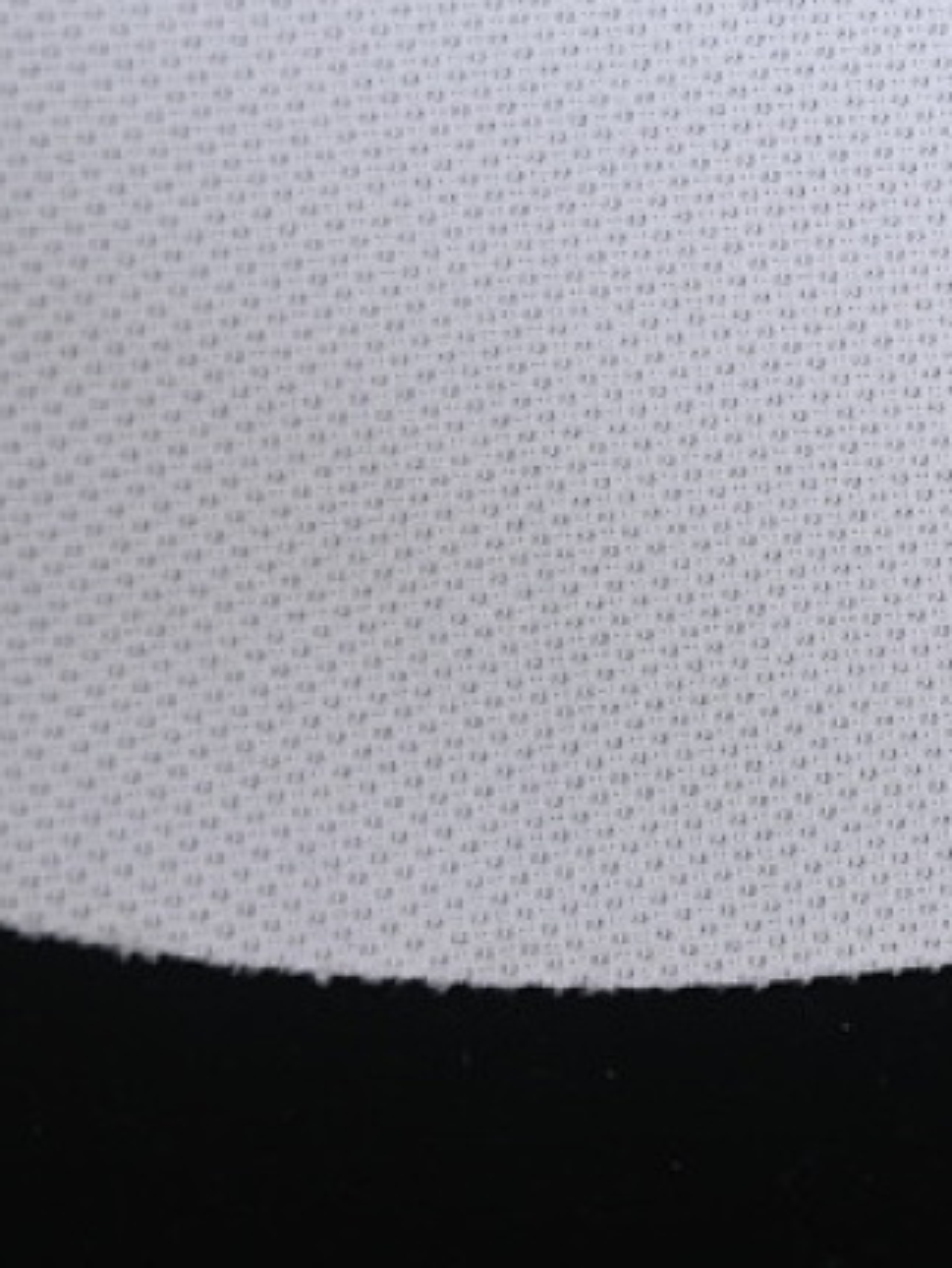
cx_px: 1326
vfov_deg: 10.9
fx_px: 6631
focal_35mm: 181
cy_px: 324
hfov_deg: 8.1
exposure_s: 1/100
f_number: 7.1
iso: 160
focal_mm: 50
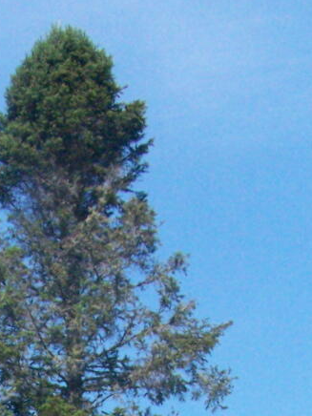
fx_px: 1430
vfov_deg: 15.2
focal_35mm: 119
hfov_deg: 12.3
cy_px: 647
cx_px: 1
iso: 400
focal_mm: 6.3
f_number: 5.6
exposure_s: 1/1250
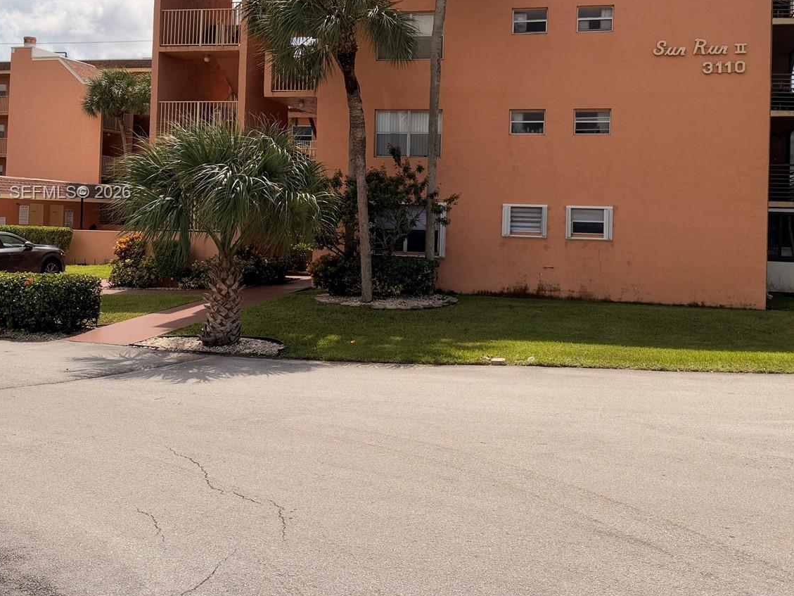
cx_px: 475
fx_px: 780
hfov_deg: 53.6
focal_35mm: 34
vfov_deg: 41.2
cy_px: 194
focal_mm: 6.93
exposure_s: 1/7353
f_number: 1.8
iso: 100
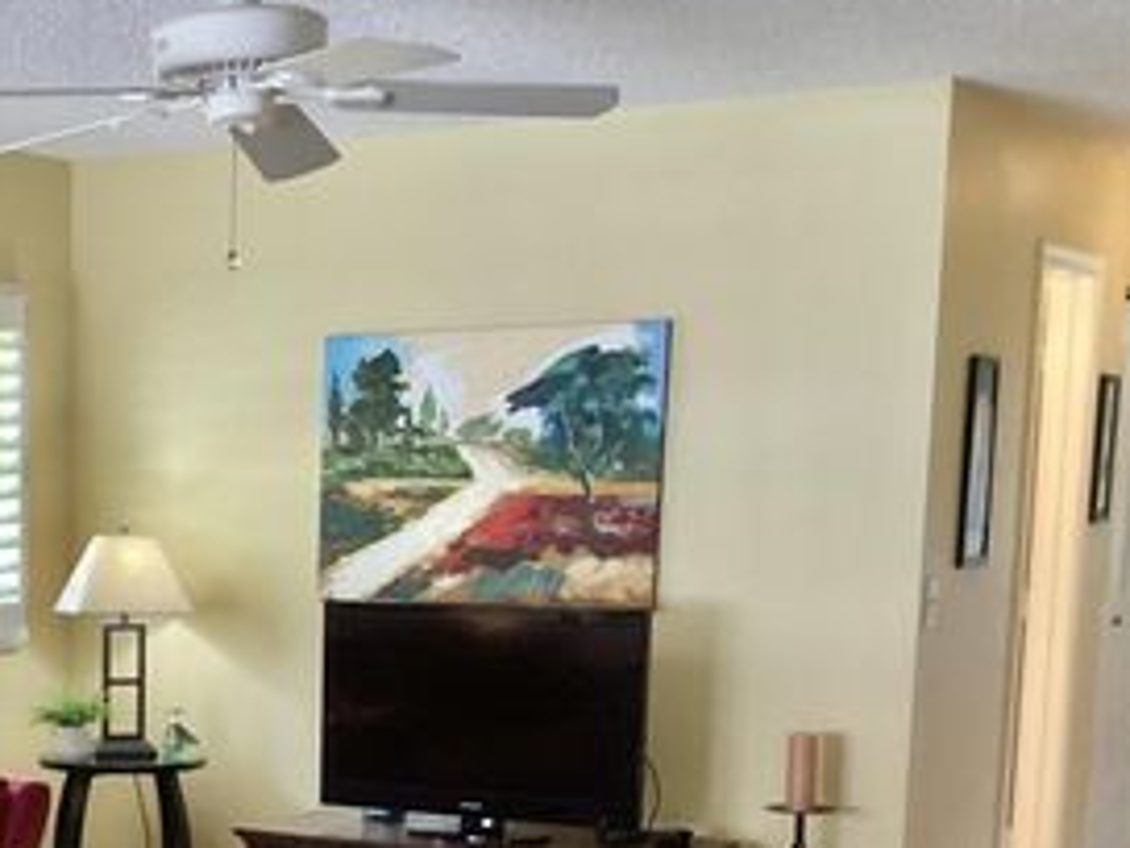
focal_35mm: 73
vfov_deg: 19.5
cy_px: 869
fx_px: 2383
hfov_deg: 25.0
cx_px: -71
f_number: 2.4
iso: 400
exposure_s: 1/60
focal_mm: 3.3
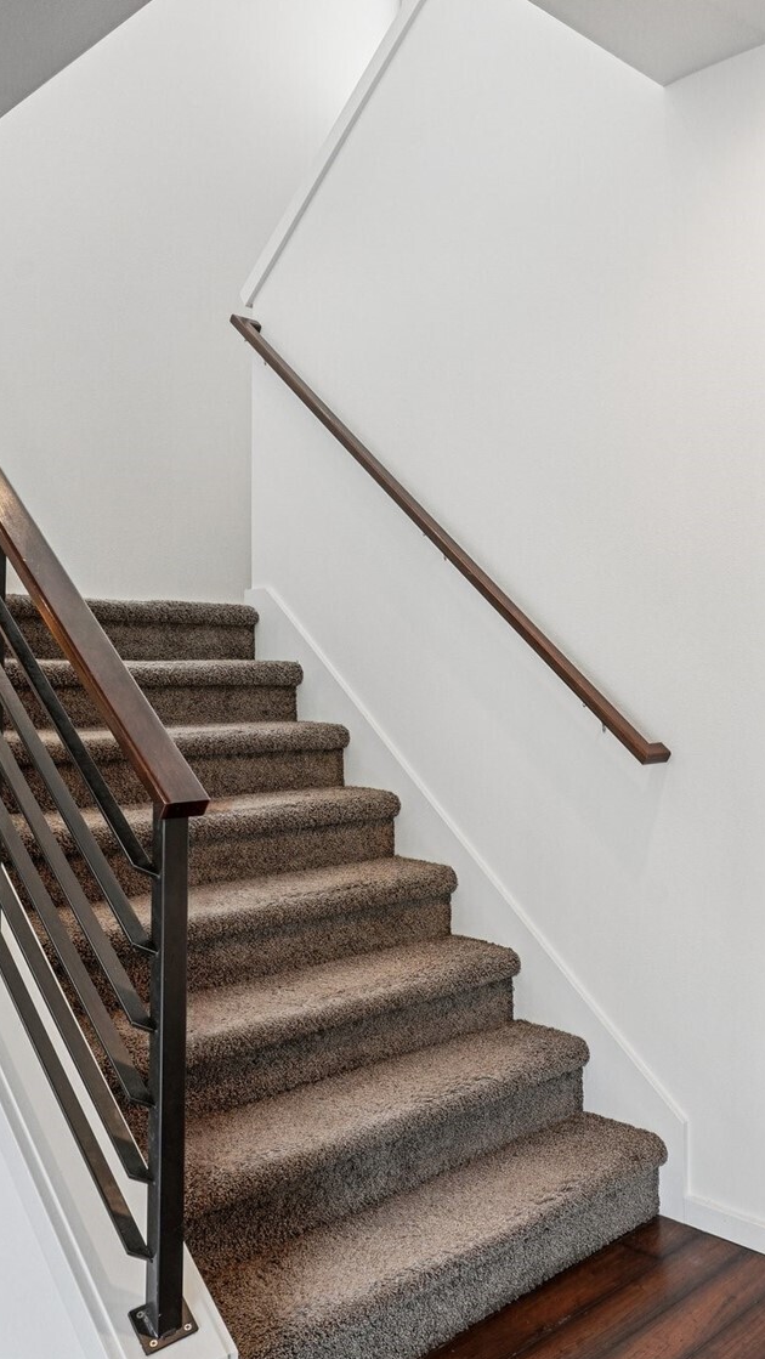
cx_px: 868
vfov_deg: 69.8
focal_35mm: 27
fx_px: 973
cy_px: 678
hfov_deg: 35.7
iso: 400
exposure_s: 1/15
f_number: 8
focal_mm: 17
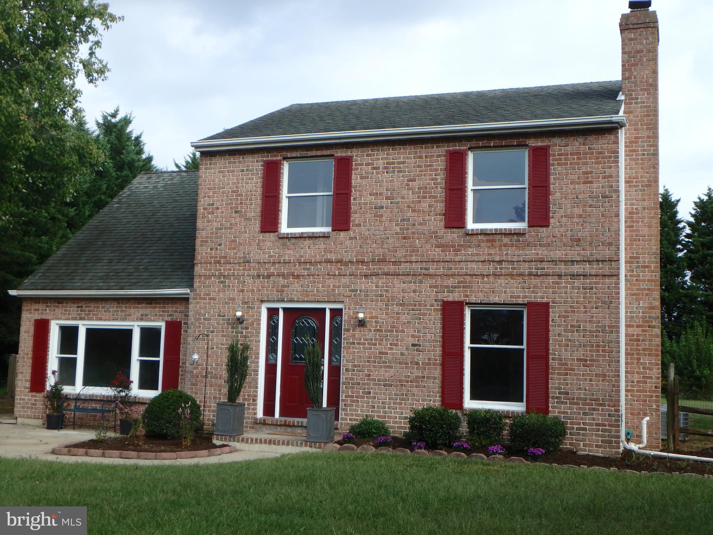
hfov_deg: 47.9
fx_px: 803
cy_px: 268
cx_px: 356
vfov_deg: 36.8
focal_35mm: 39
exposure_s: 1/200
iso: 125
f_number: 5.1
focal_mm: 6.9
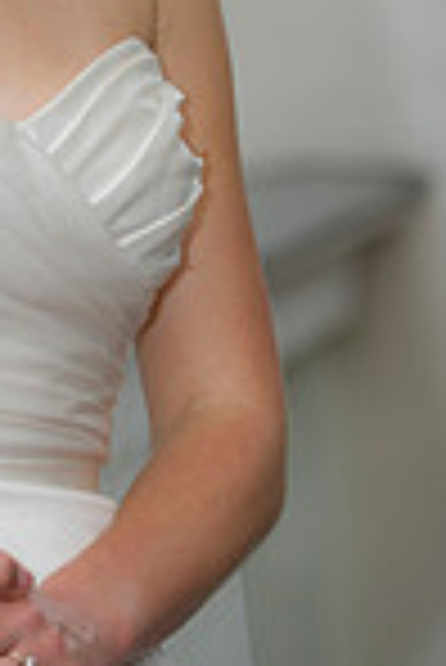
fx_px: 6526
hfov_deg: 3.9
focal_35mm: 352
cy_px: -162
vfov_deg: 5.8
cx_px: -56
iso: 250
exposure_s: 1/160
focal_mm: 116
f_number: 2.8
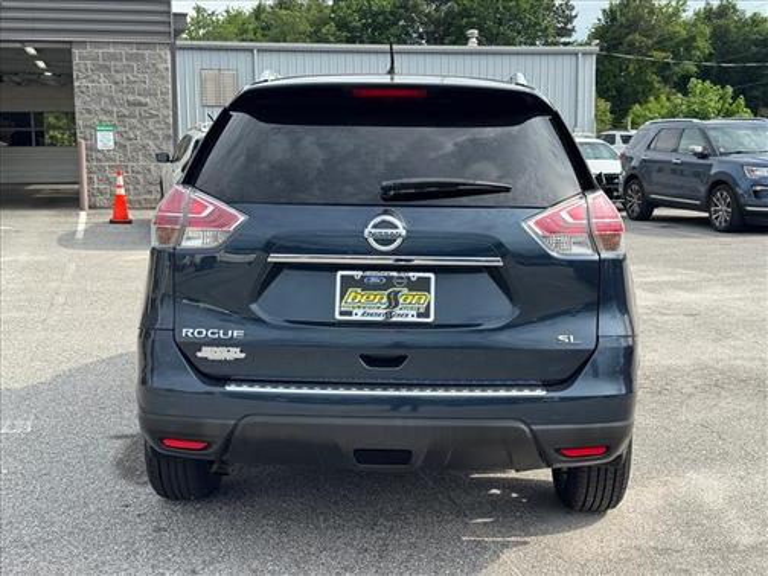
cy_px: 288
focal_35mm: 48
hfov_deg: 39.7
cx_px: 384
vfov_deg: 30.3
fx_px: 1065
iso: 64
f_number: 1.78
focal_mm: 6.76
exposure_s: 1/2252
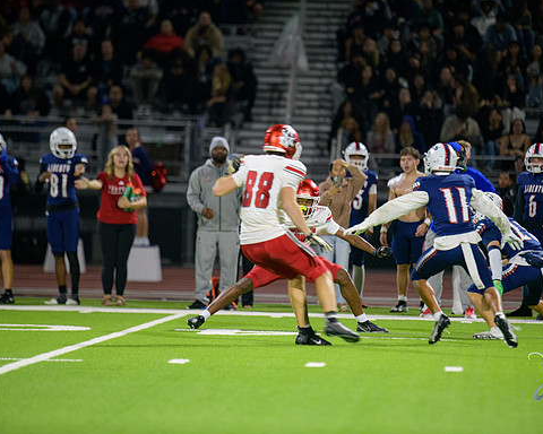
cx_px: 321
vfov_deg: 4.6
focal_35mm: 340
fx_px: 5464
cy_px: 216
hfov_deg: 5.7
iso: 2000
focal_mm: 300
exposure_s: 1/250
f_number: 2.8
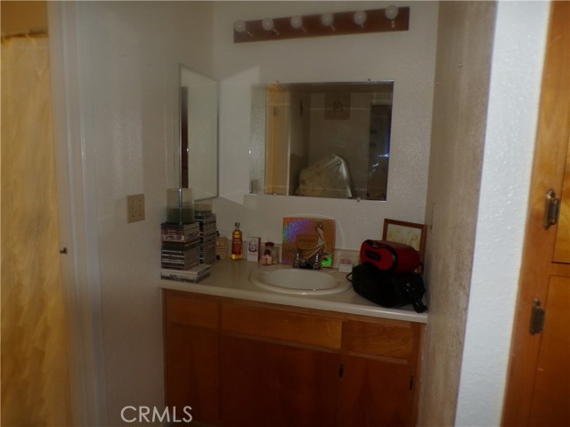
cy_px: 214
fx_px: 395
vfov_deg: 56.8
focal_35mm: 24
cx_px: 285
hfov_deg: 71.6
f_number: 3
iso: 200
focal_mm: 4.3
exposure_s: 1/17
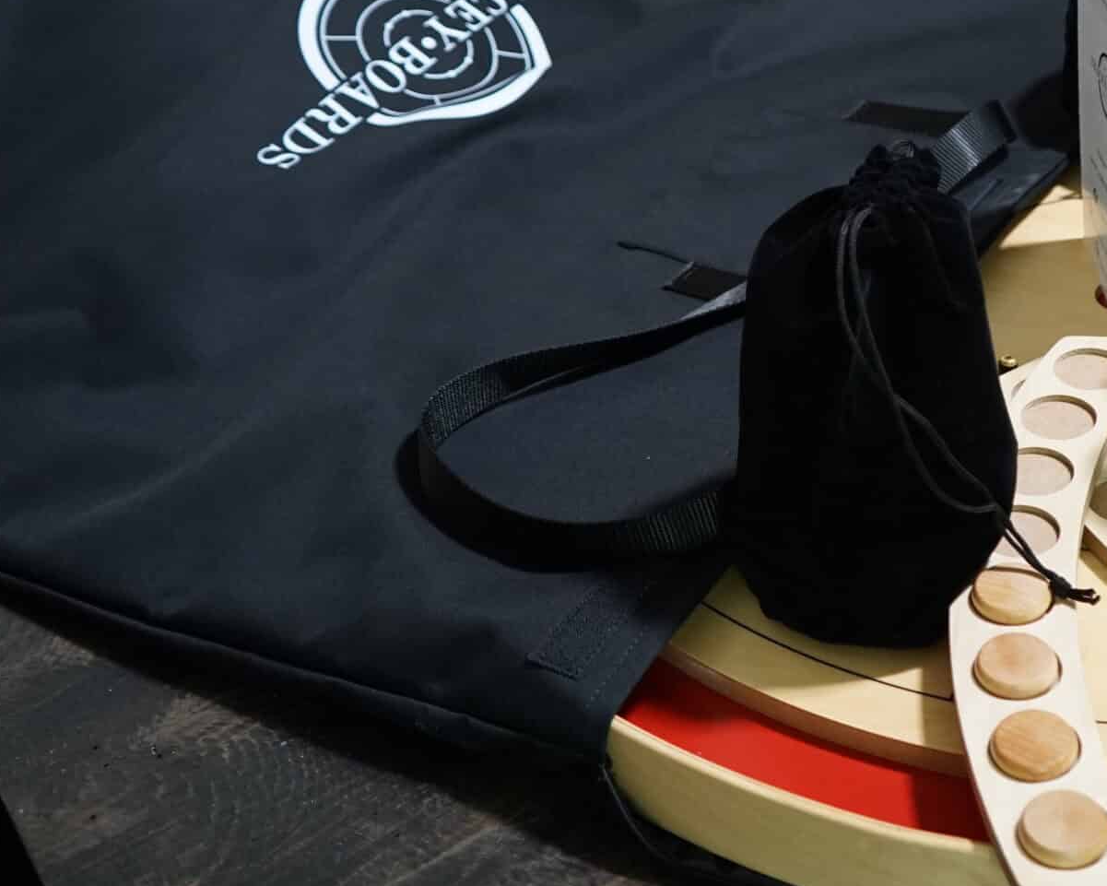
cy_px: 245
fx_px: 1900
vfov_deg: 26.0
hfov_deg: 31.7
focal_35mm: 58
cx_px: 878
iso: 1250
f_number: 3.5
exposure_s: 1/60
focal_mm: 29
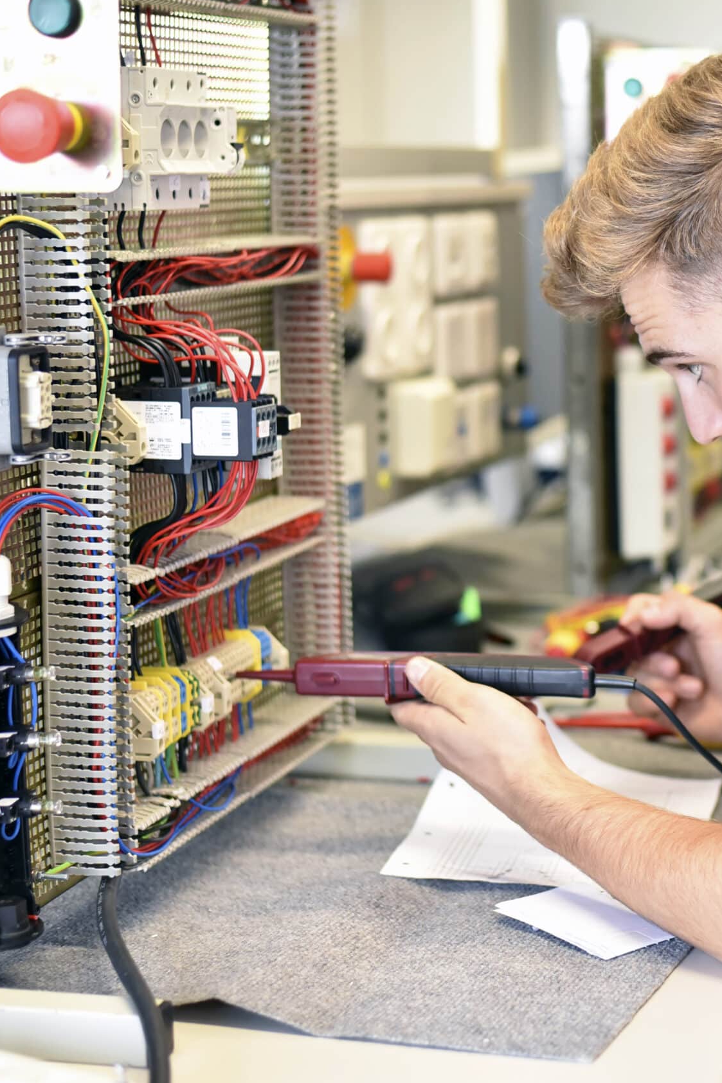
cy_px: 544
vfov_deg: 26.7
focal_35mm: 76
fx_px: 2287
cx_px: 683
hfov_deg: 17.6
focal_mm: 50
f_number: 2.8
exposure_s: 1/640
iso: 1600
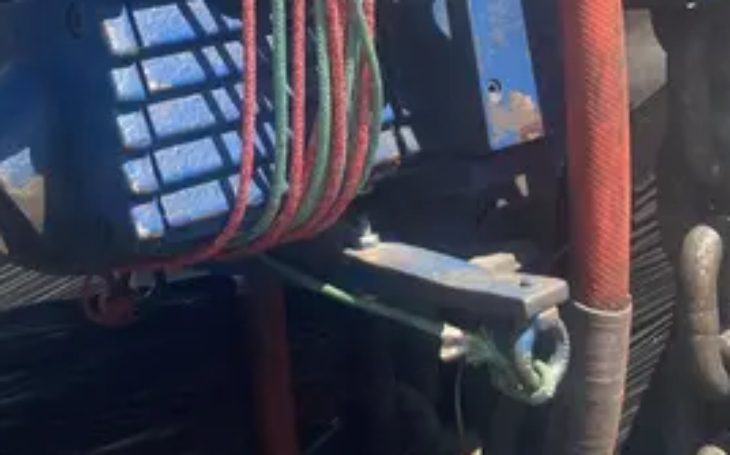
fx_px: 1213
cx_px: 343
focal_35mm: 61
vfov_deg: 20.4
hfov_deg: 33.5
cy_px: -34
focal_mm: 3.99
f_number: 1.8
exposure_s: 1/738
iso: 20
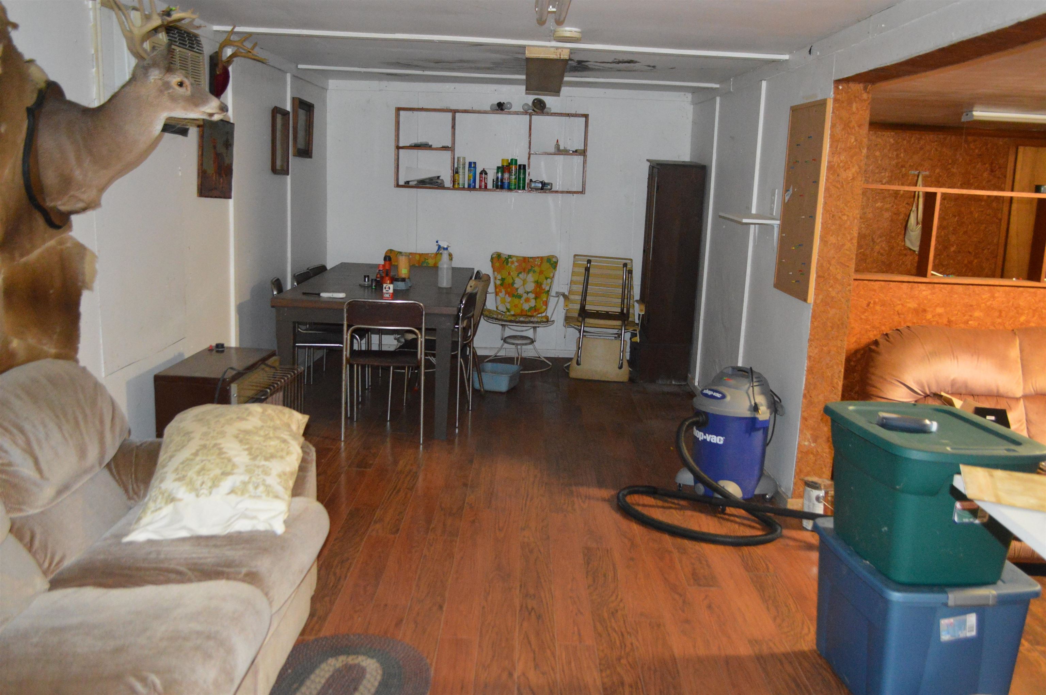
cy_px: 348
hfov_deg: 57.3
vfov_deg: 39.9
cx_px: 523
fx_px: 958
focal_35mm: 33
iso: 3200
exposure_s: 1/60
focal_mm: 22
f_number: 3.8
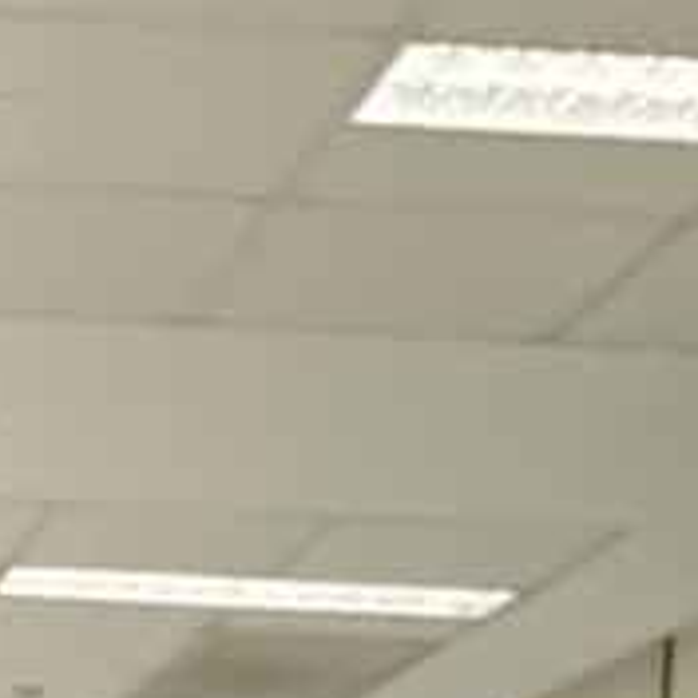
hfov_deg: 13.7
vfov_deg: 13.6
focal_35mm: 118
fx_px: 2692
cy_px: 1134
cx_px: -432
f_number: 1.9
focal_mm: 2.69
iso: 200
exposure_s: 1/50
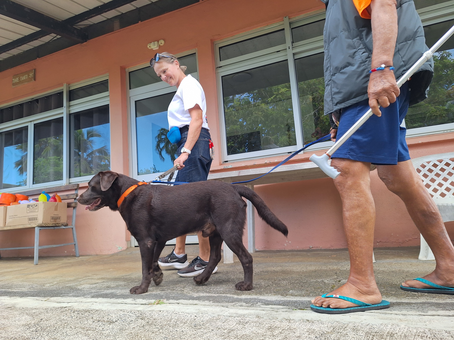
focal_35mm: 23
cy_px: 170
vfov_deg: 58.9
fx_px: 302
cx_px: 227
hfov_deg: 73.9
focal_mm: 5.54
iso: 40
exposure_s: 1/218
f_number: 1.8
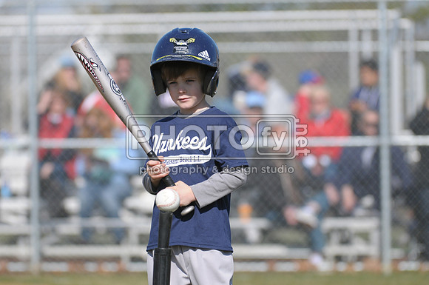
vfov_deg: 4.6
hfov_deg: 6.9
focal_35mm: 300
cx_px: 214
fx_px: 3570
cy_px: 142
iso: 400
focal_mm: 200
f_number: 4.5
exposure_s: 1/3200
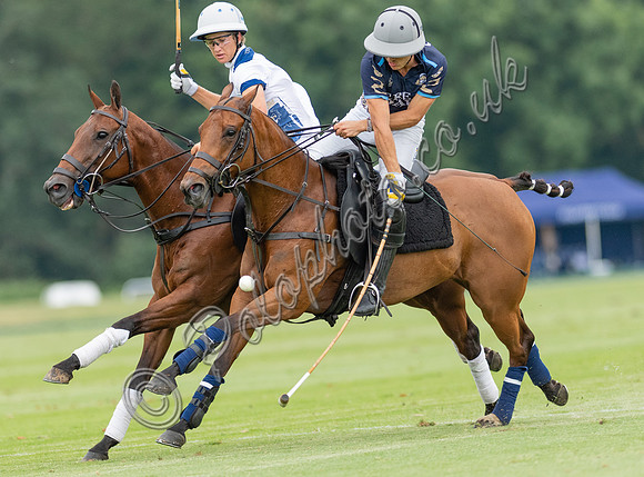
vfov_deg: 2.6
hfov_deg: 3.5
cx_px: 323
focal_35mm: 563
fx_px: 10430
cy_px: 275
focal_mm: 300
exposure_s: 1/2500
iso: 640
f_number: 2.8
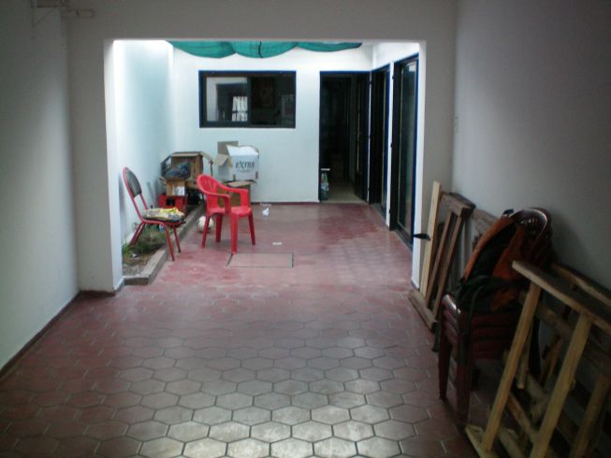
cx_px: 306
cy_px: 229
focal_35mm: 38
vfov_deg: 37.7
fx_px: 671
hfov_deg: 49.0
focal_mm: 6.3
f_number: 3.1
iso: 200
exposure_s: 1/60
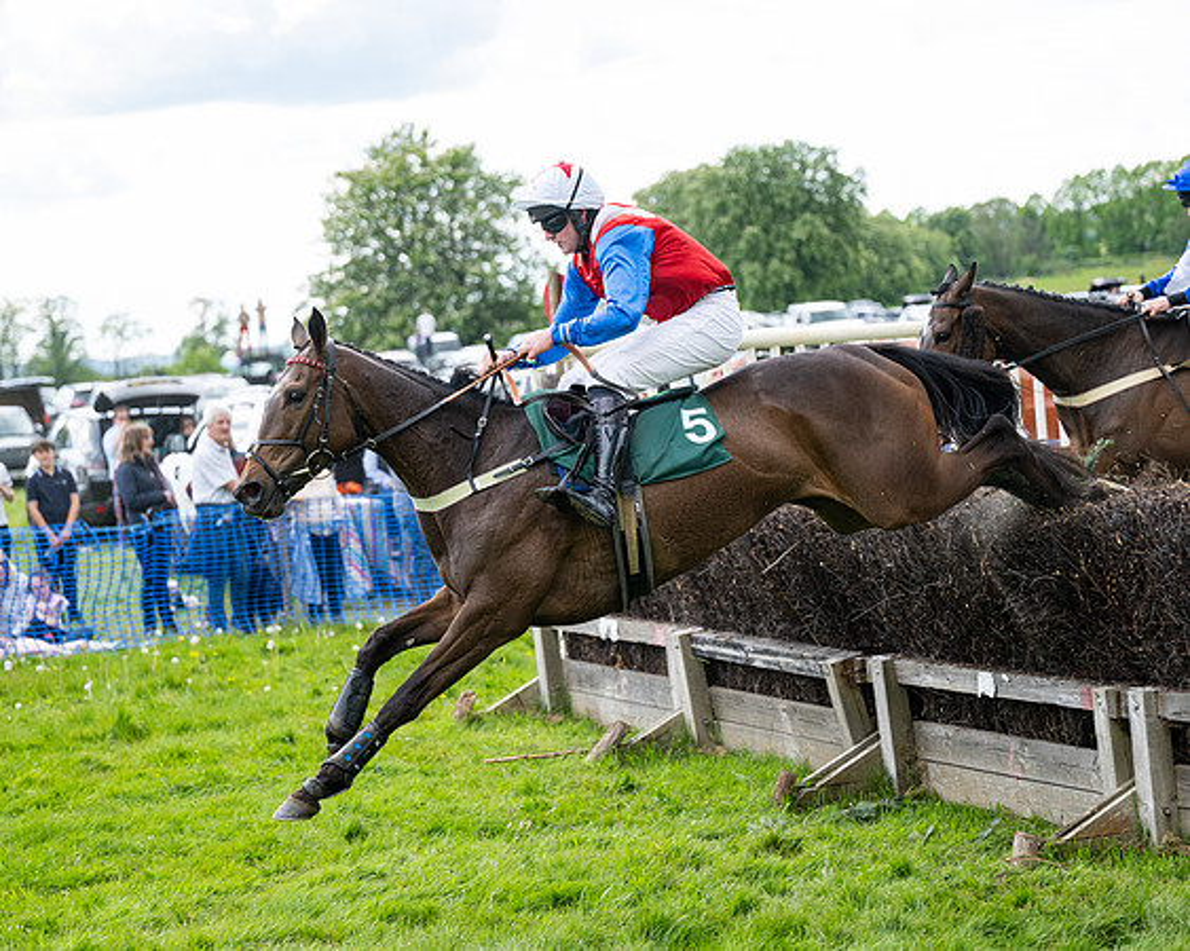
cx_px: 610
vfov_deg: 17.9
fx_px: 3022
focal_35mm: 86
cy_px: 488
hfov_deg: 22.3
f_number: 2.8
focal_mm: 70
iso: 400
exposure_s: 1/2000
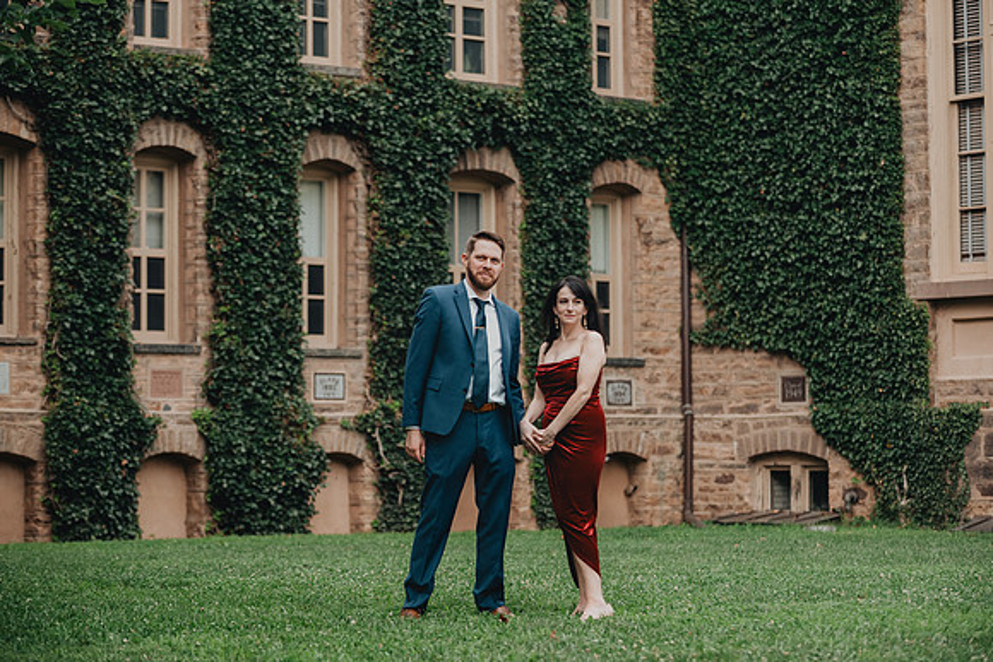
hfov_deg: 21.8
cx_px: 500
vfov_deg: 14.6
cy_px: 320
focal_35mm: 94
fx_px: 2580
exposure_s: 1/800
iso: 800
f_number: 2.8
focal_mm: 86
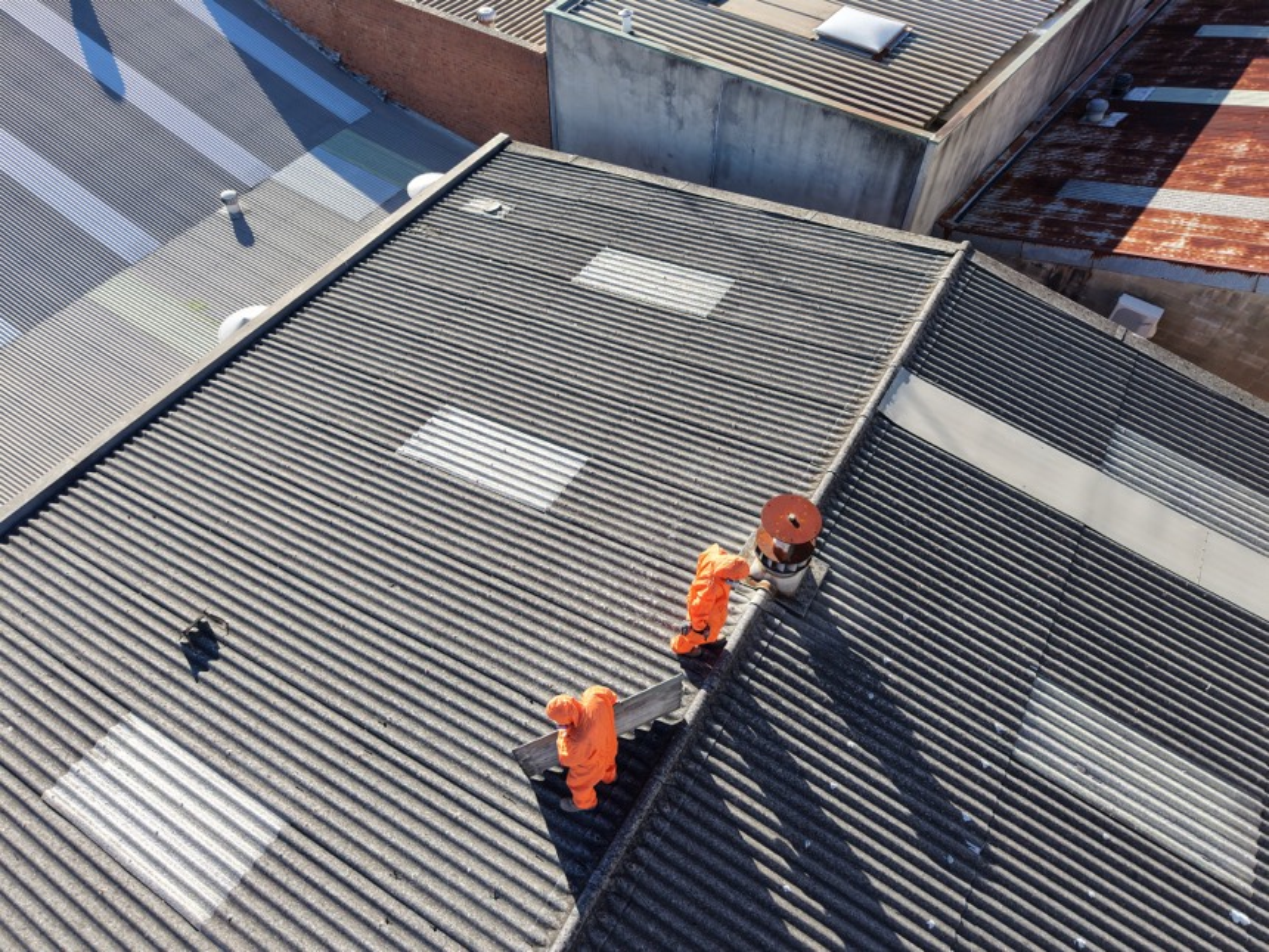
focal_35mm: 24
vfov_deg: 56.8
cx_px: 634
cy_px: 476
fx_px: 880
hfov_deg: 71.6
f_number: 1.8
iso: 200
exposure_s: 1/2000
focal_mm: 8.67
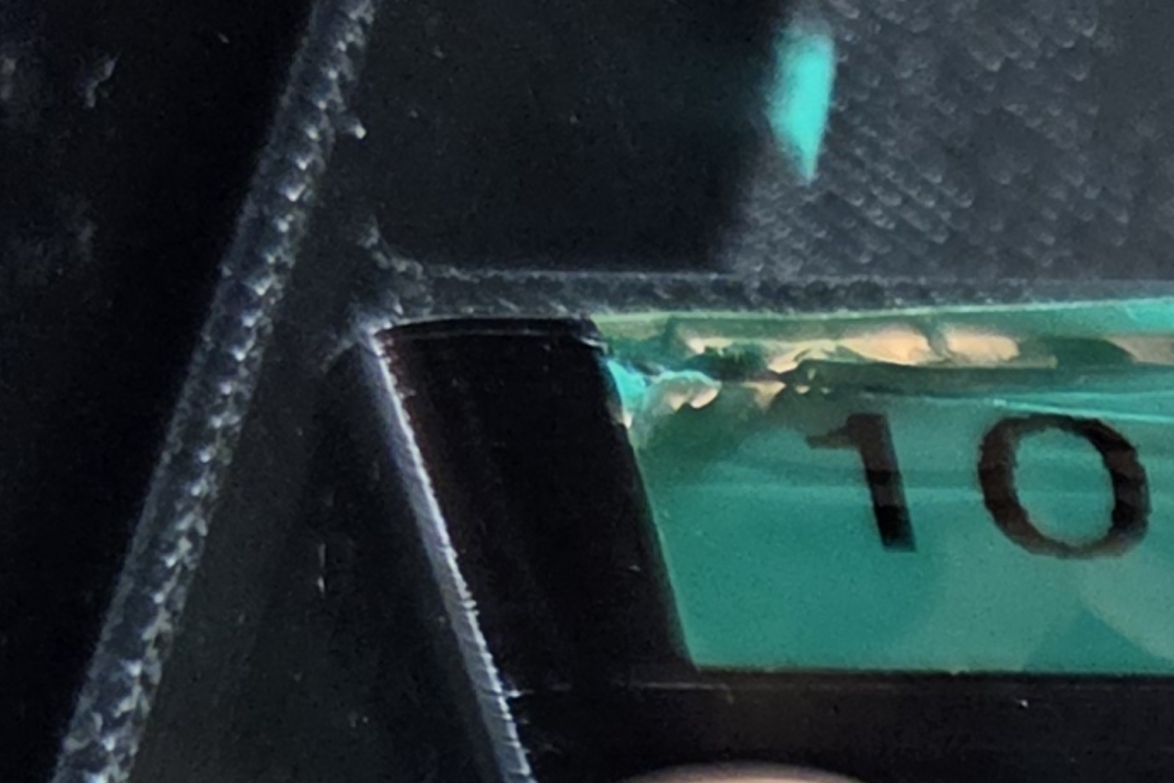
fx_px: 4534
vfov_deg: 9.1
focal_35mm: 139
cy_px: 1757
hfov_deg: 13.7
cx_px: 1858
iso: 640
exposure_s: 1/100
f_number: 1.8
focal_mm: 5.4
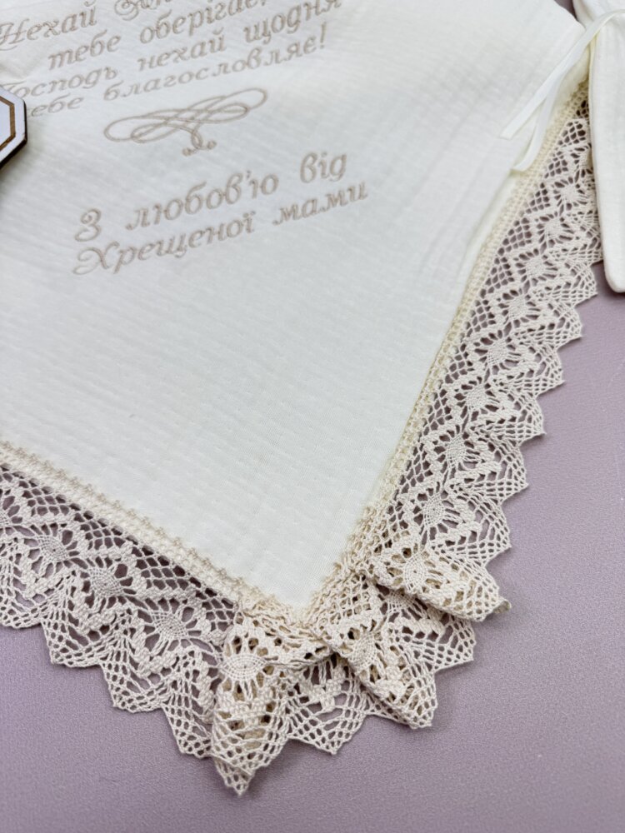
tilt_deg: -61.5
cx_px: 312
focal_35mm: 24
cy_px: 416
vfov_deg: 71.6
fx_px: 578
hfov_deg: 56.8
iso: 80
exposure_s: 1/756
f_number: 1.78
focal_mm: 6.76
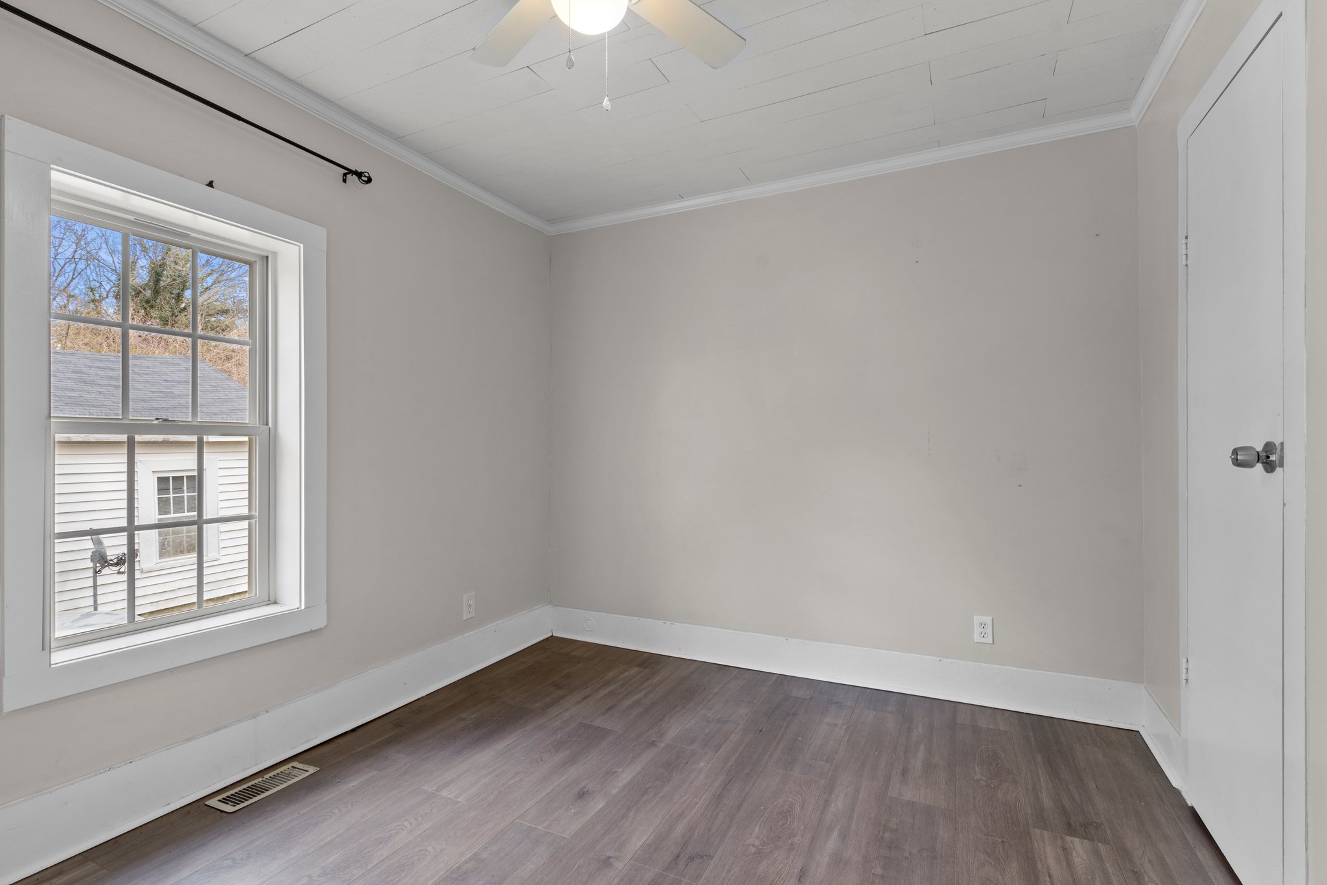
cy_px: 442
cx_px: 664
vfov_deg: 73.7
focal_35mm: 16
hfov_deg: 96.7
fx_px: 590
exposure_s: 1/4
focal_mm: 16
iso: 400
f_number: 8
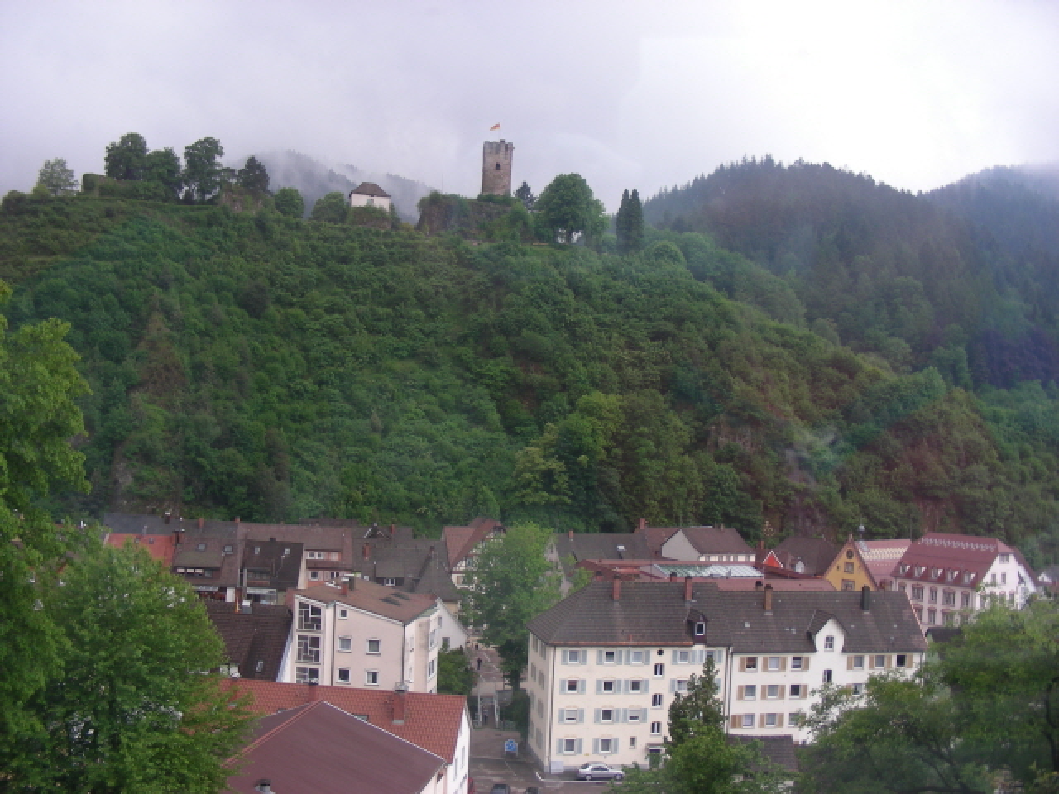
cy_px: 397
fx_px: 1163
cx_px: 530
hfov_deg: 49.0
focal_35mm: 38
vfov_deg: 37.7
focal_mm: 6.3
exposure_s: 1/29.8
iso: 50
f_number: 3.5
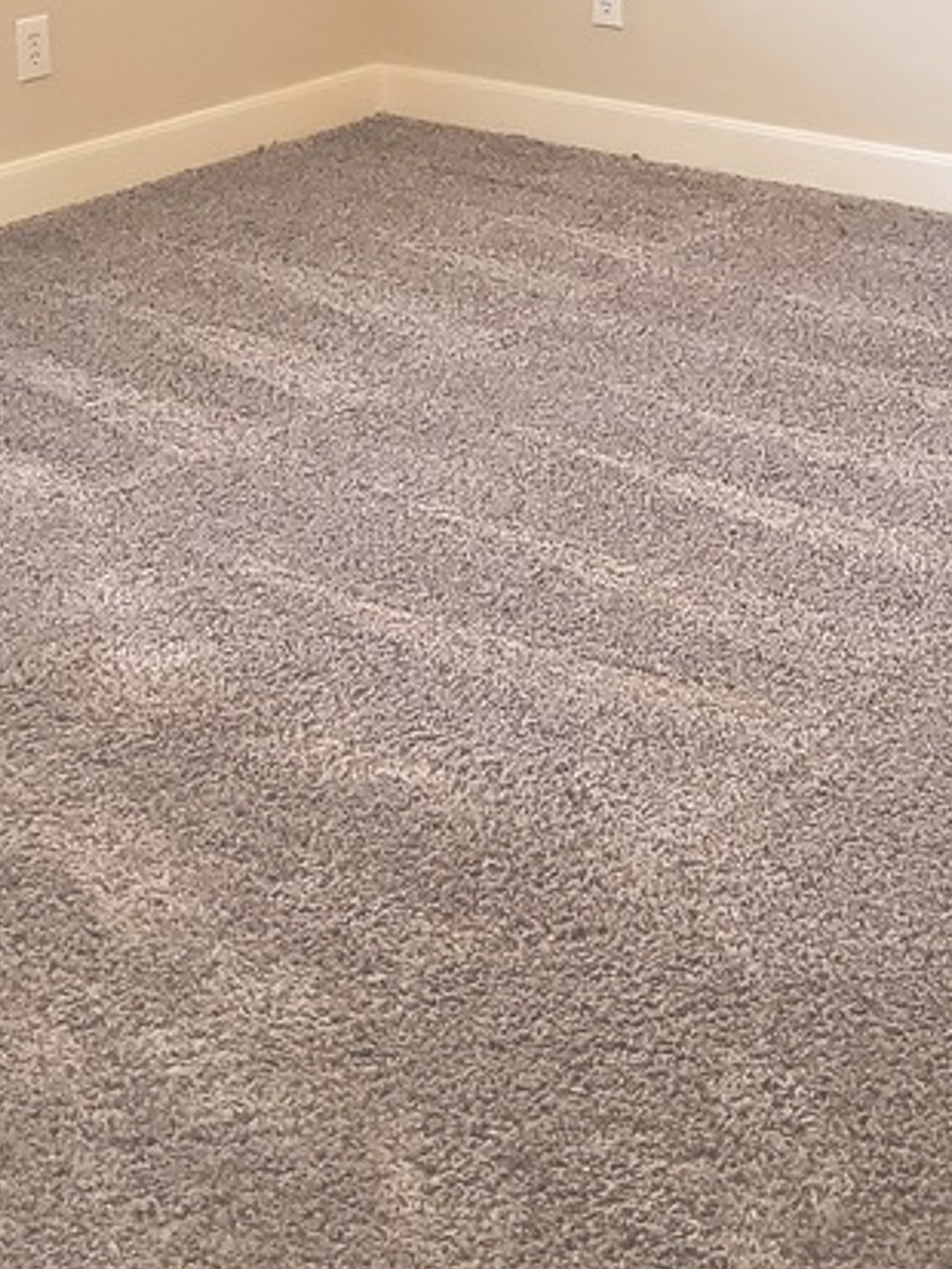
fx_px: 2492
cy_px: 104
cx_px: 596
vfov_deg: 27.4
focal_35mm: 68
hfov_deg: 21.6
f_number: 2
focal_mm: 3.08
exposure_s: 1/40
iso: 250
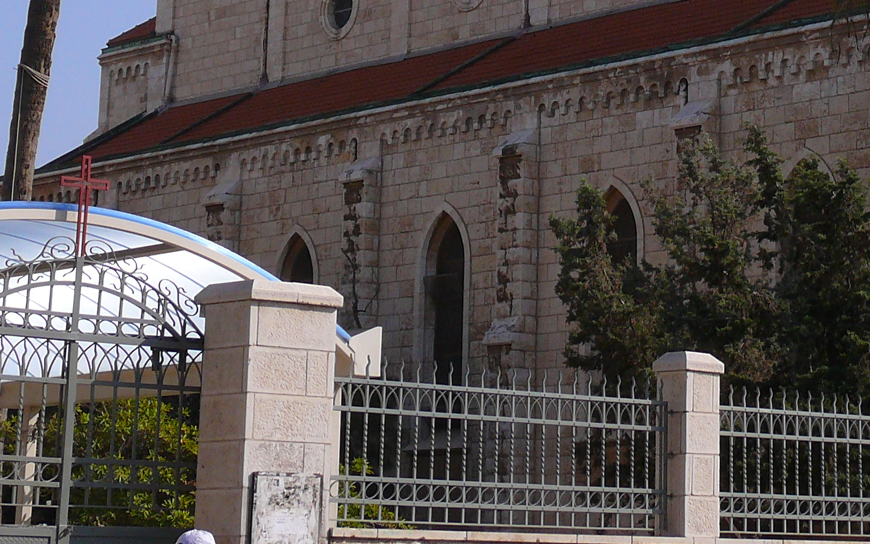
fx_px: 2751
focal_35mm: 116
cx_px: 713
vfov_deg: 10.9
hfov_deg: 17.8
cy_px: -252
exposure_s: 1/1000
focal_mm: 9.3
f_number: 5
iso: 100
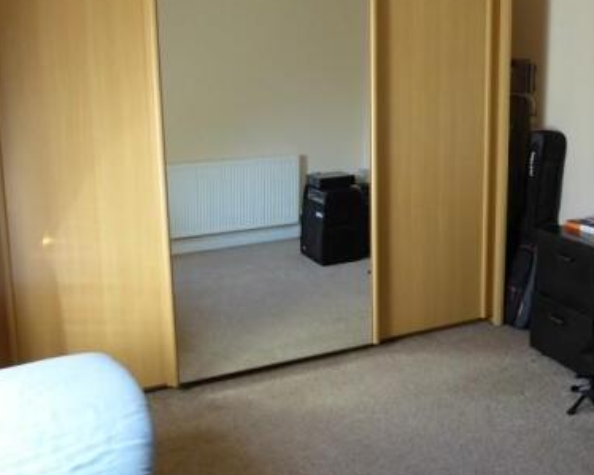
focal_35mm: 38
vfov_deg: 38.9
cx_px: 430
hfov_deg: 46.6
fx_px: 668
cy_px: 183
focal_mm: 4.3
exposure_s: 1/60
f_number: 3.3
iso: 250
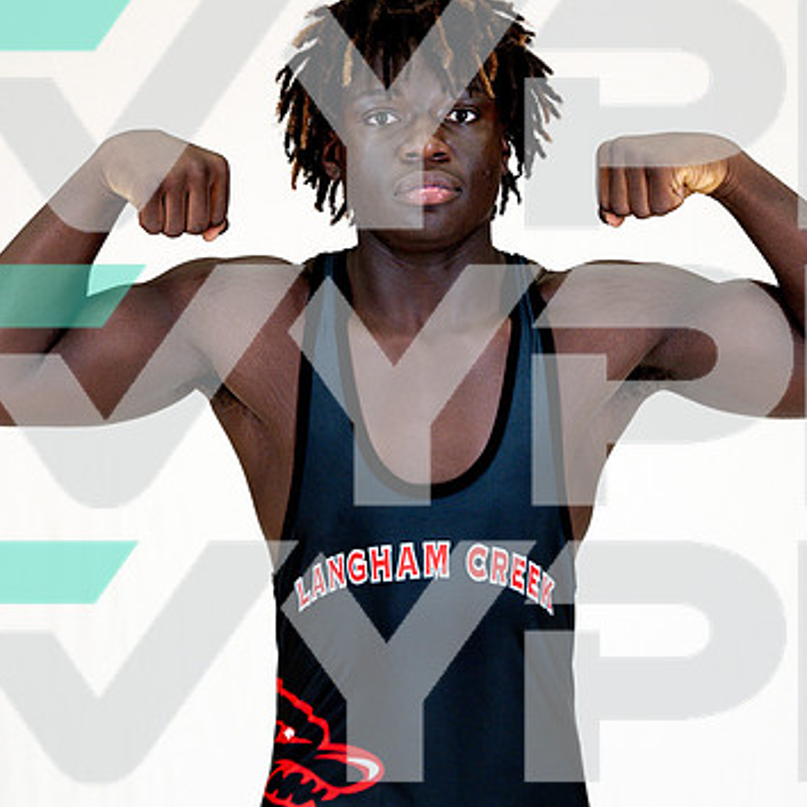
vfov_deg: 18.9
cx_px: 420
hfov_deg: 18.9
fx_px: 2427
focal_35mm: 92
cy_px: 341
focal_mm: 60
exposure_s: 1/250
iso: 2500
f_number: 4.5
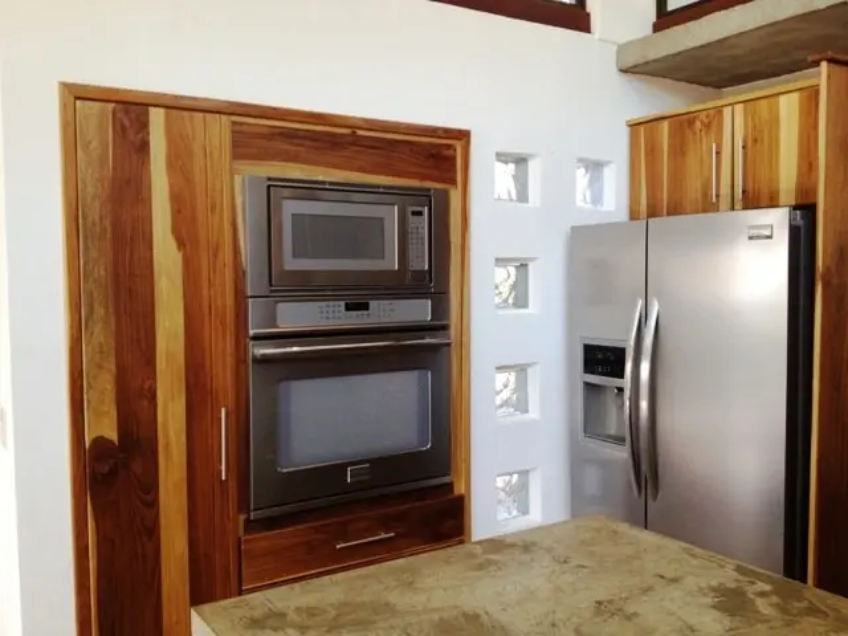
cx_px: 424
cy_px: 318
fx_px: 857
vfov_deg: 40.7
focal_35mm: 35
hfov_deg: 52.6
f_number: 2.4
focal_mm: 4.28
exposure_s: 1/120
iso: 100
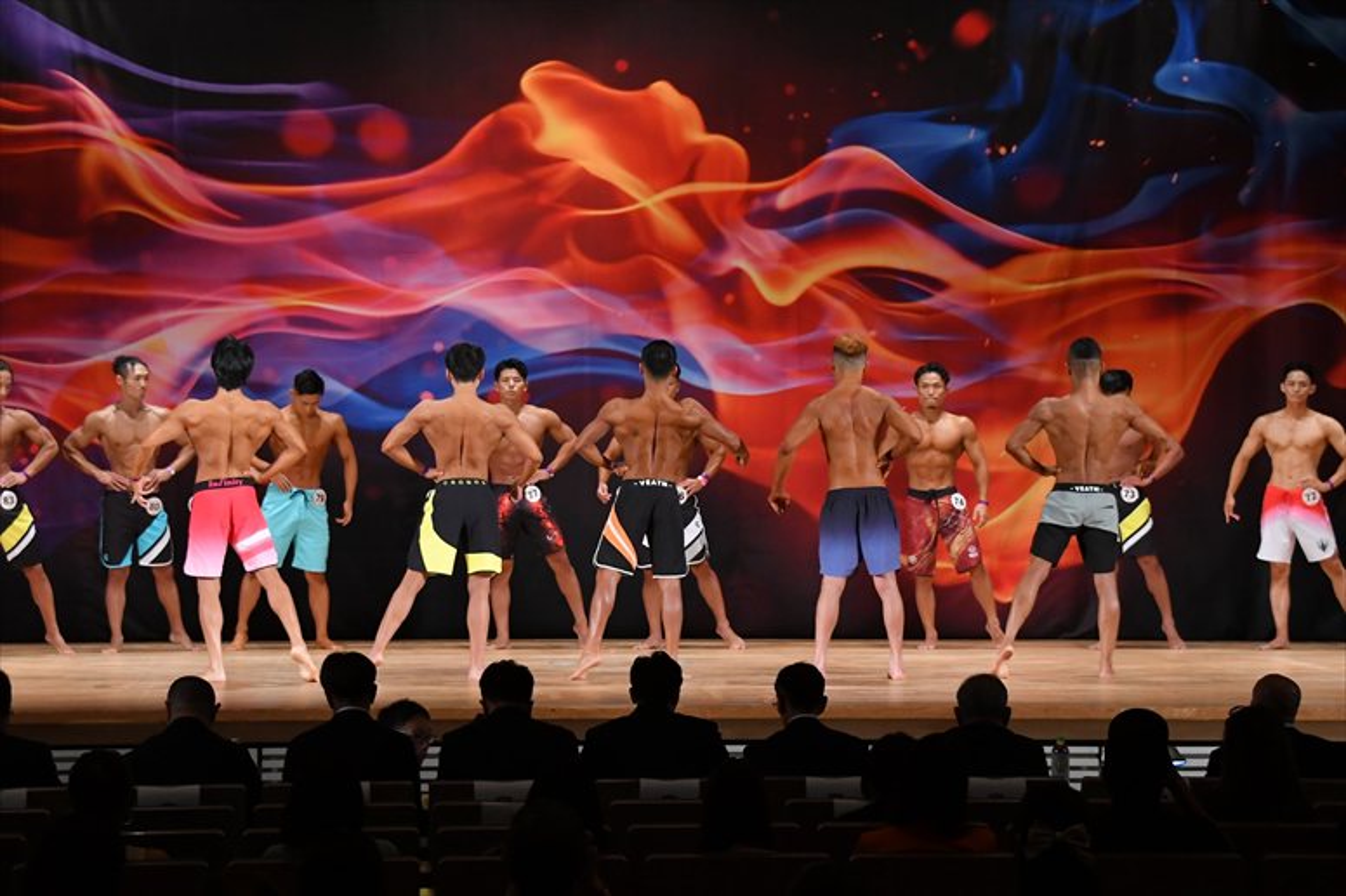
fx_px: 3924
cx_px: 673
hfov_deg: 19.5
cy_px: 448
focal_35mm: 105
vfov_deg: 13.0
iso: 3200
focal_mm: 70
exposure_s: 1/400
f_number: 5.6
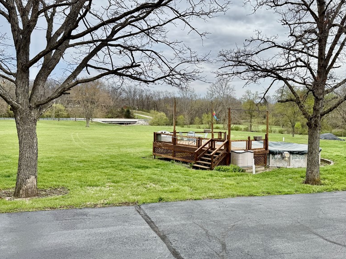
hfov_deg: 56.2
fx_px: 320
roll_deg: -1.9
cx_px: 214
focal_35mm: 32
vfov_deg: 44.2
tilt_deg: -3.1
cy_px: 130
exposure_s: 1/5319
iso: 80
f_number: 1.78
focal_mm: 6.76
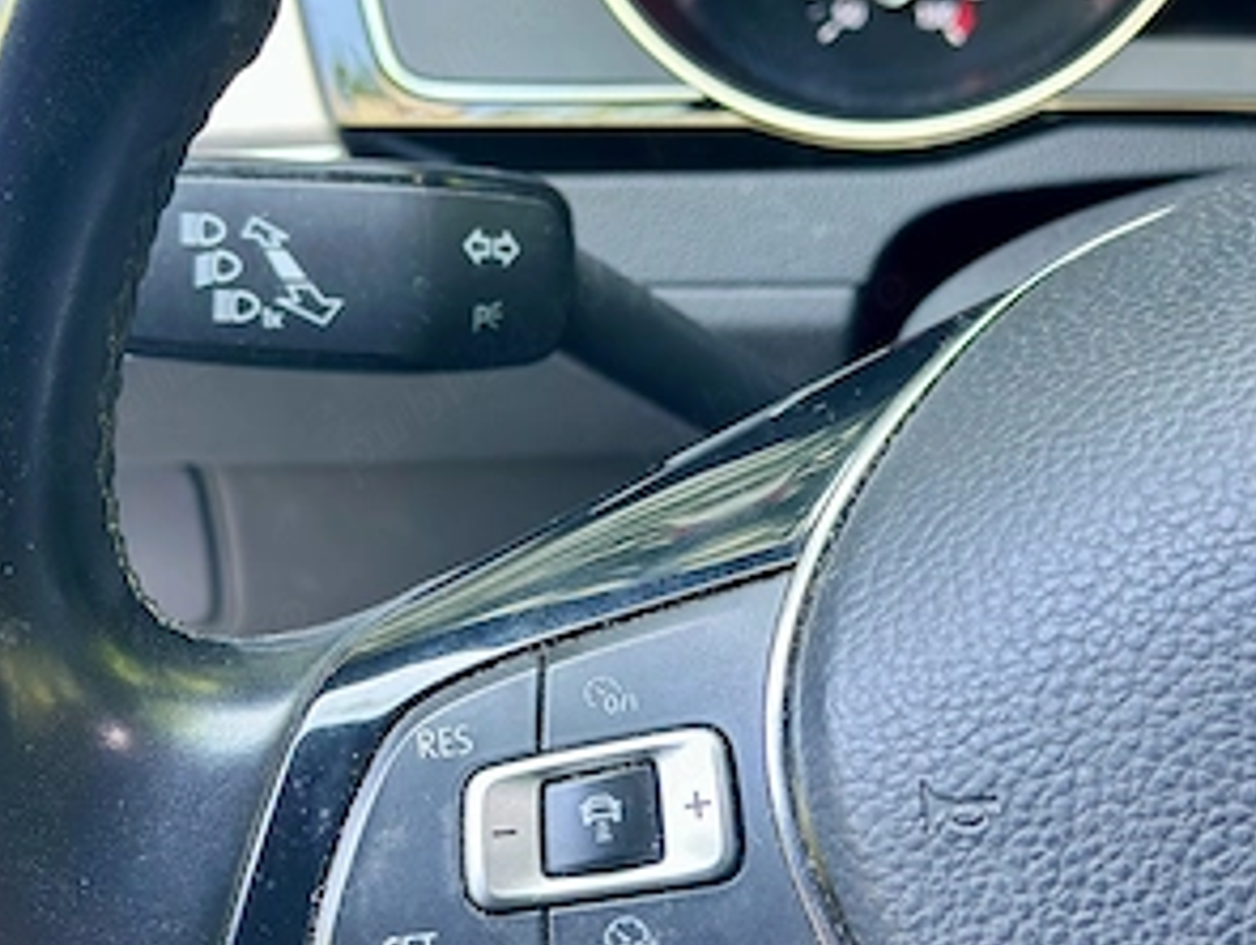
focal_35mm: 65
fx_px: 2361
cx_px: 622
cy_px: 443
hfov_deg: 29.8
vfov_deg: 22.6
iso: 125
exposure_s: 1/71
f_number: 1.78
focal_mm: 6.86
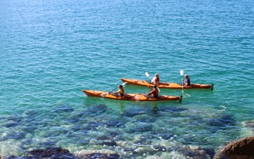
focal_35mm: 58
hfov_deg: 34.9
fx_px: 401
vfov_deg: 22.3
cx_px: 97
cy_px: 70
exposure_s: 1/200
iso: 100
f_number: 7.1
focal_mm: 20
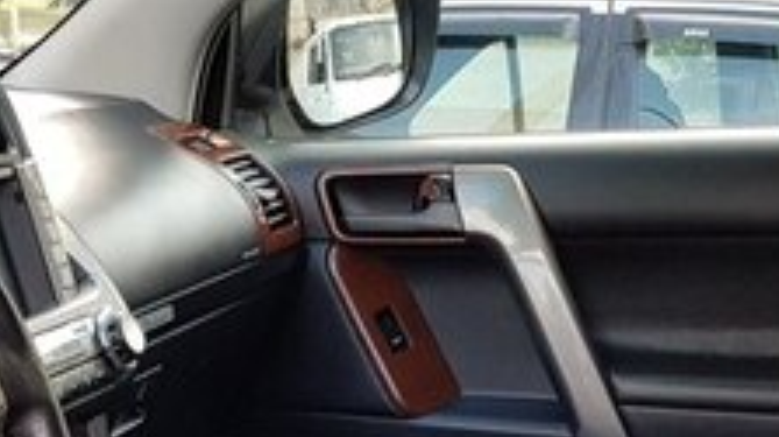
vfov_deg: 13.4
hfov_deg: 24.6
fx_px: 1734
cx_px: 80
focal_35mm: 84
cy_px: 694
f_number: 1.7
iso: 80
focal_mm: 4.2
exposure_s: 1/120
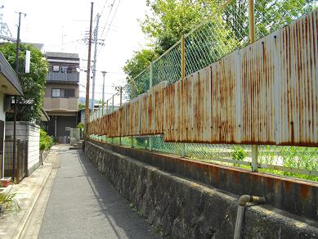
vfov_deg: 44.2
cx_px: 159
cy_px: 120
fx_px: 294
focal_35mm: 32
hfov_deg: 56.8
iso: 100
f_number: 5.5
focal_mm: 5.7
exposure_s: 1/160
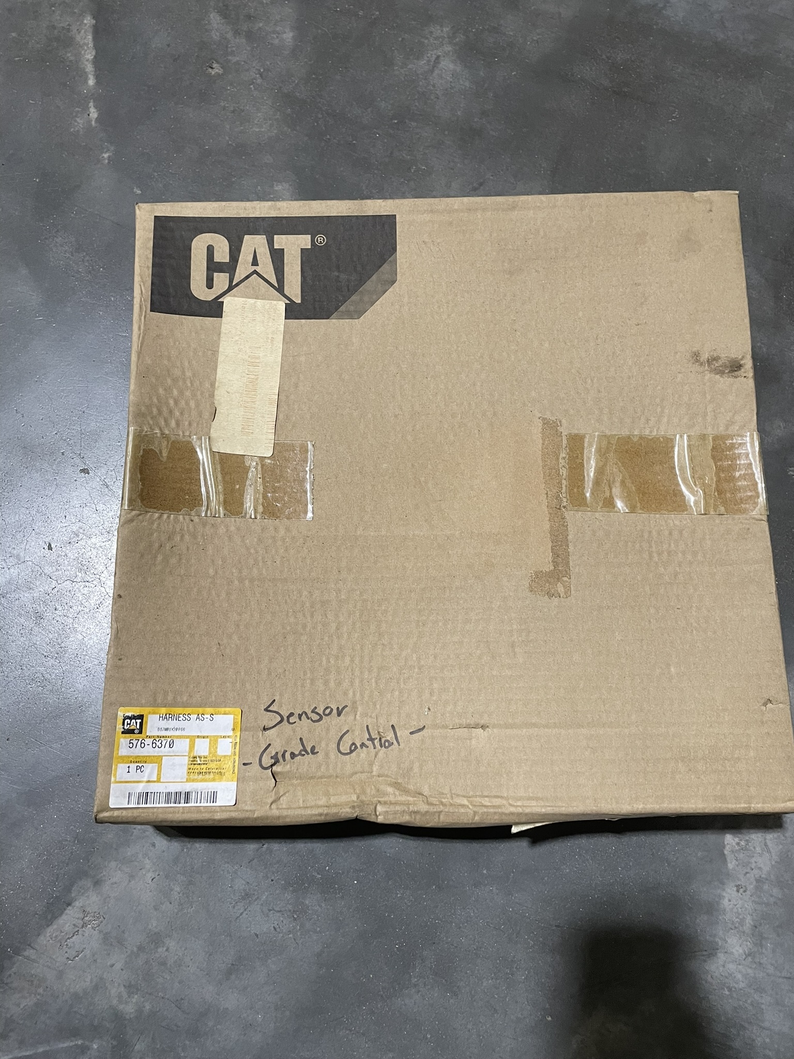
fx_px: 795
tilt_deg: -74.2
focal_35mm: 26
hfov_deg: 53.1
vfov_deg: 67.3
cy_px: 530
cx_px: 397
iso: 250
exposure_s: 1/60
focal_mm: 4.2
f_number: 1.6
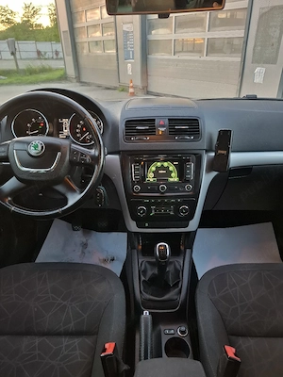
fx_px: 251
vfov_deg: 73.9
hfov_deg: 58.9
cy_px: 188
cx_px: 142
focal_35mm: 23
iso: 250
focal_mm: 5.54
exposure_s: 1/60.2
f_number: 1.8
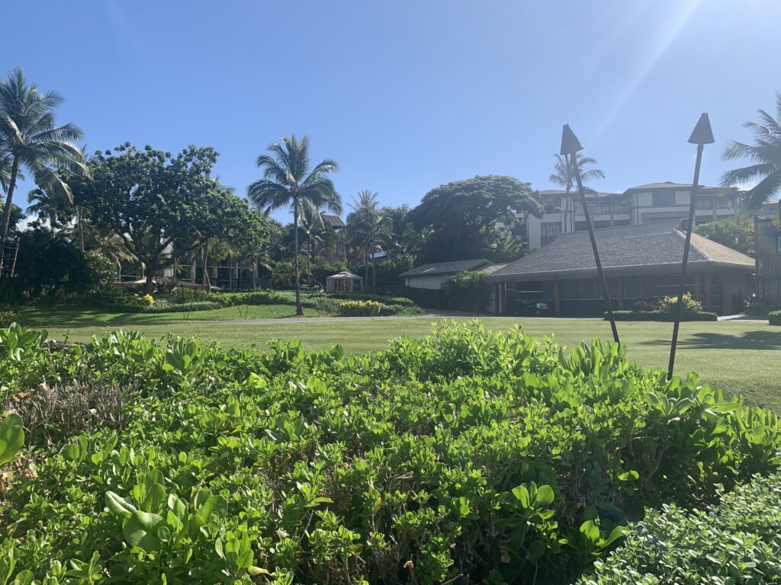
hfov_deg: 67.3
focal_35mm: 26
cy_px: 292
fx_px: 587
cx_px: 390
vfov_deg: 53.1
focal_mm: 4.25
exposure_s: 1/2545
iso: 25
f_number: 1.8
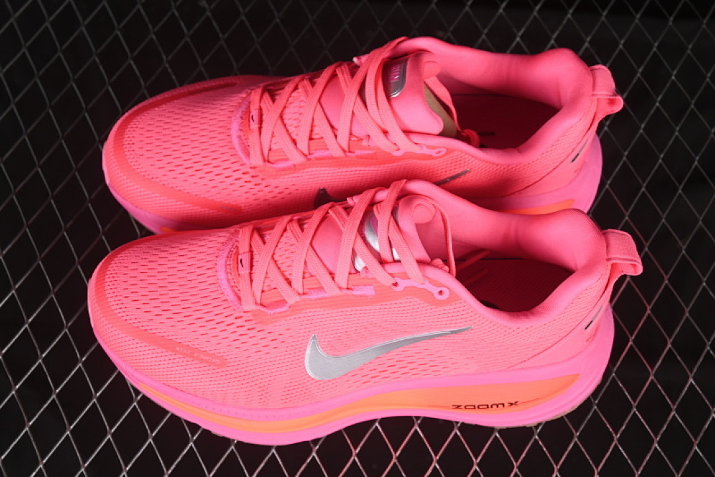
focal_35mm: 75
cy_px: 238
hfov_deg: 27.0
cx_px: 358
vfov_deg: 18.2
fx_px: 1489
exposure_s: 1/80
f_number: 7.1
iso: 160
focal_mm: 50
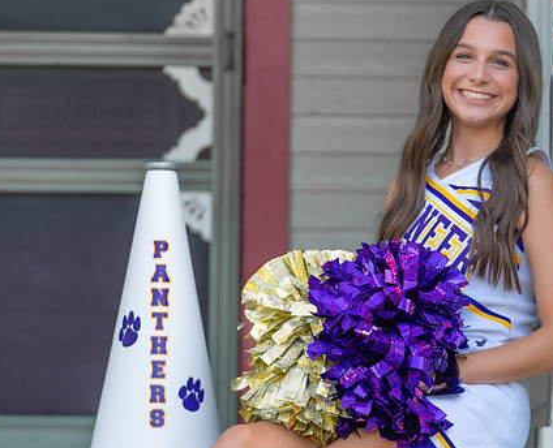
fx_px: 2979
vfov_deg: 8.6
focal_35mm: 181
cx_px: 396
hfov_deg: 10.6
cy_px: 237
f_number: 2.8
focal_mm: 110
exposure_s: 1/320
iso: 125
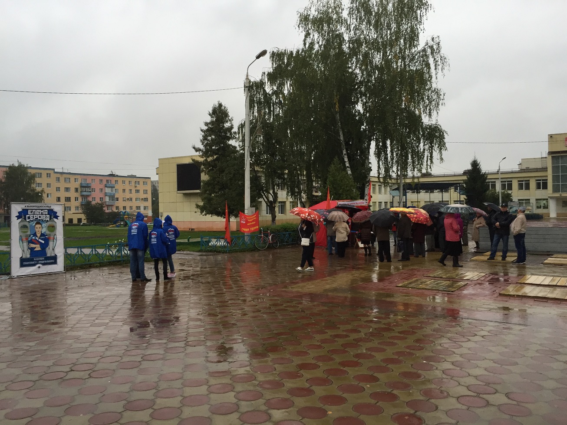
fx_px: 475
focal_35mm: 29
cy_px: 212
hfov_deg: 61.7
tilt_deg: +0.4
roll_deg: -0.1
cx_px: 284
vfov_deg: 48.2
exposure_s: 1/40
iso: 40
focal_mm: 4.15
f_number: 2.2
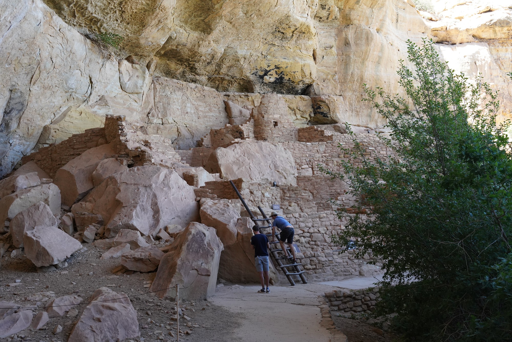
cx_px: 256
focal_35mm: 41
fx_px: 583
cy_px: 171
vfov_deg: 32.6
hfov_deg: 47.4
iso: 1250
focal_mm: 41
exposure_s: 1/100
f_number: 11
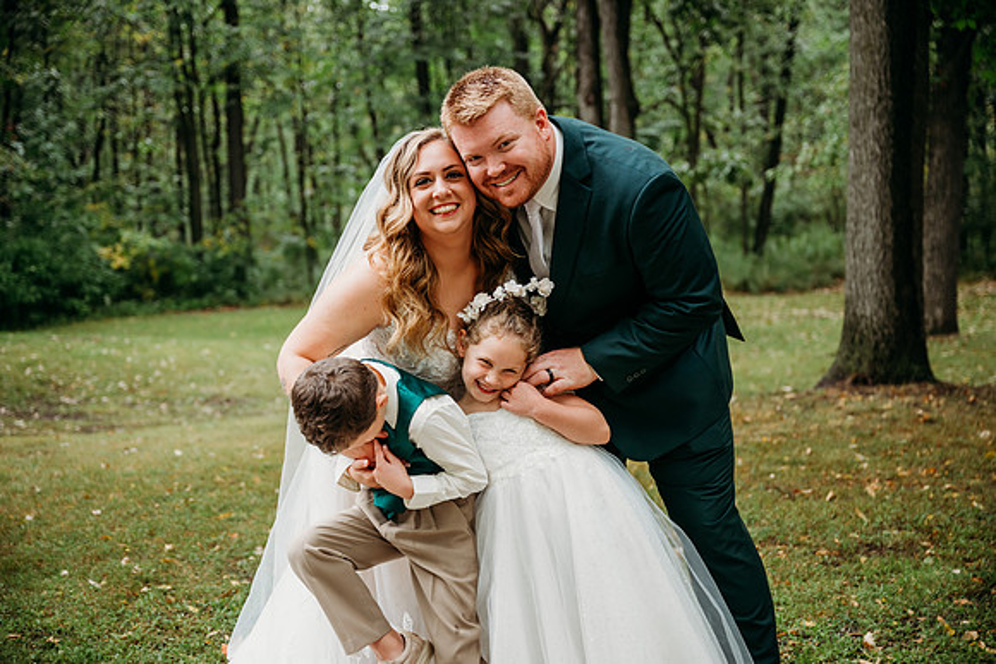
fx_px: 1273
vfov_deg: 29.3
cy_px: 332
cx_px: 498
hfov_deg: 42.7
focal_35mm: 46
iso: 200
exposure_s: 1/400
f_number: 2.8
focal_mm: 46
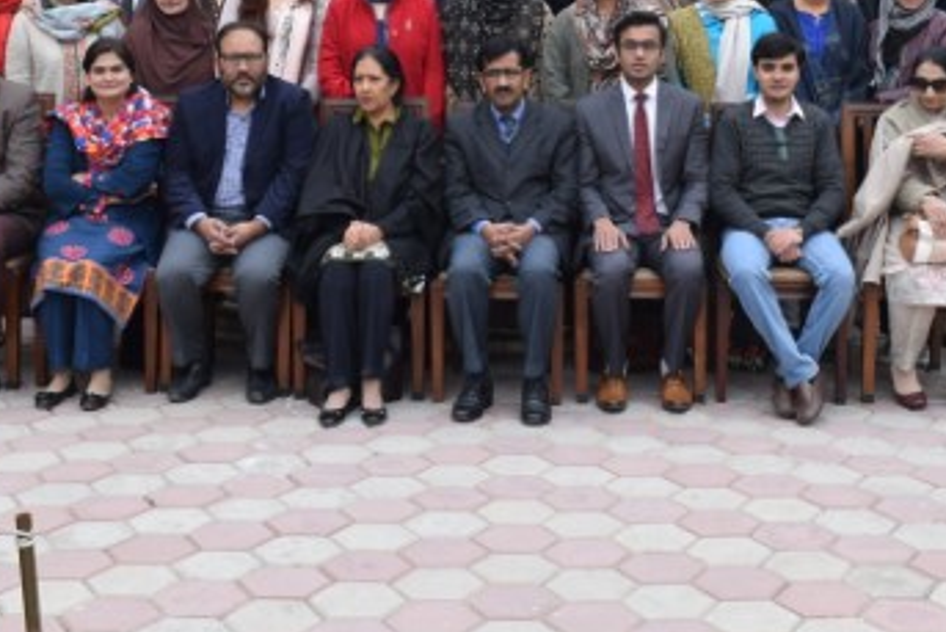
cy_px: 83
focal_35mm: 63
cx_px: 554
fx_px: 1656
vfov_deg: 21.2
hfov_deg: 31.8
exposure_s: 1/250
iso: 250
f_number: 7.1
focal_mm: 20
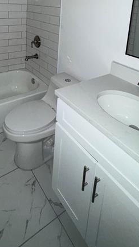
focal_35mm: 27
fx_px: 177
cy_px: 36
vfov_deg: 61.6
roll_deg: -2.3
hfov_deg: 42.2
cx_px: 44
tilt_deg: -12.0
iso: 125
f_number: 2.2
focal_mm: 2.22
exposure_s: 1/30
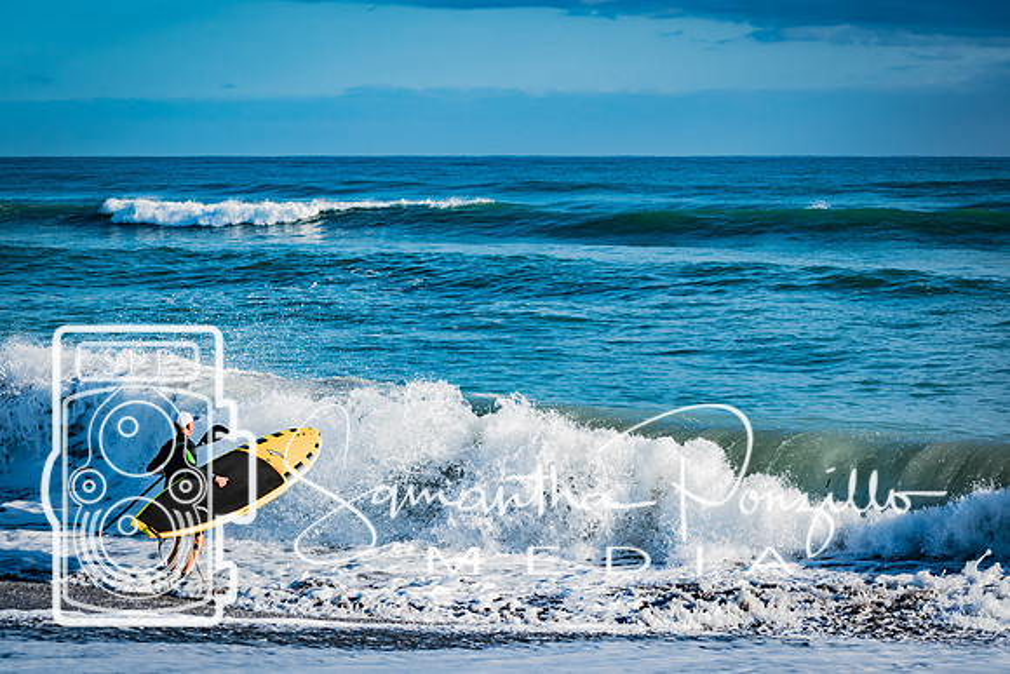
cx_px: 505
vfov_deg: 10.9
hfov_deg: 16.3
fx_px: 3532
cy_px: 337
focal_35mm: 126
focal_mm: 82
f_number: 8
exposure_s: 1/1000
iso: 200
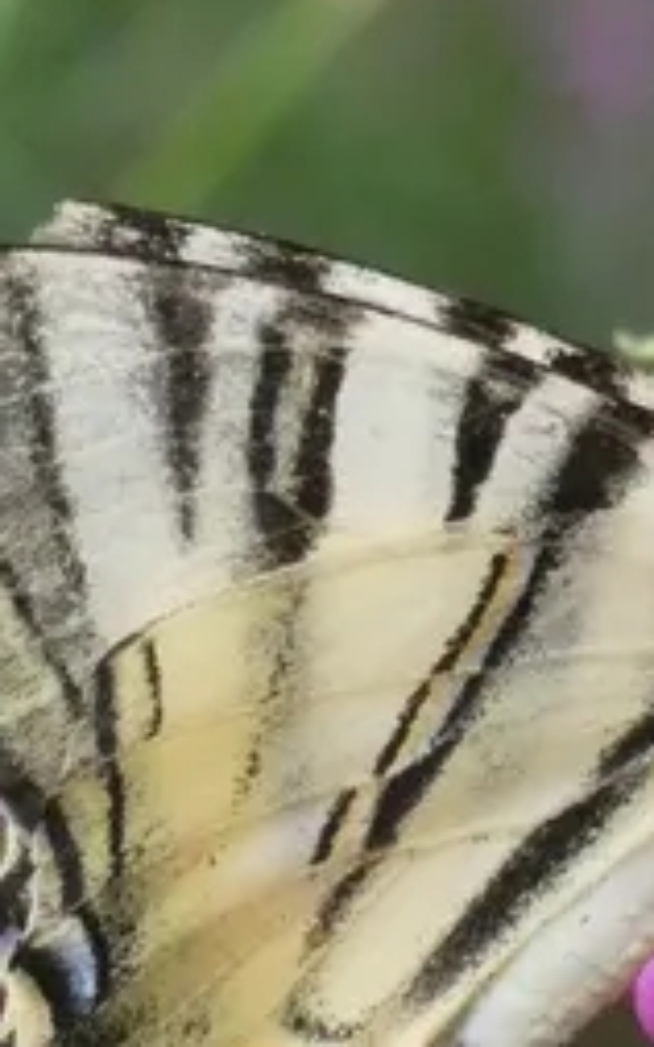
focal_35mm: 440
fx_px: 12555
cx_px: 298
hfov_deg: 3.0
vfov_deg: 4.8
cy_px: 766
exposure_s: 1/80
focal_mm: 29.5
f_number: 5.4
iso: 640
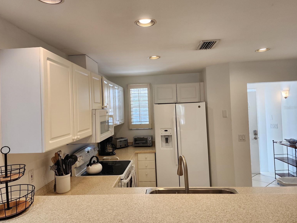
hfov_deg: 71.6
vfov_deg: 56.8
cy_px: 107
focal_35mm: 24
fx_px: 206
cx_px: 147
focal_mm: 6.4
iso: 200
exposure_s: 1/120
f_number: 1.8
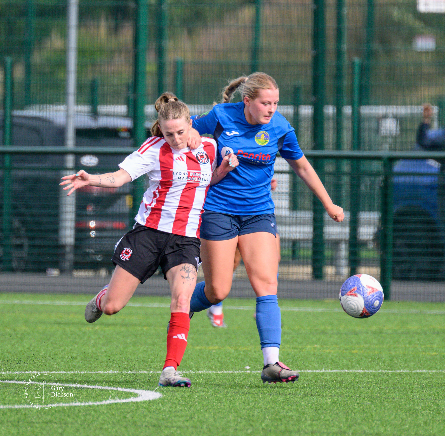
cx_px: 171
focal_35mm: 897
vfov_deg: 1.9
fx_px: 12922
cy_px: 181
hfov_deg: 2.0
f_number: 5.6
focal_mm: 400
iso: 720
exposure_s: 1/1600
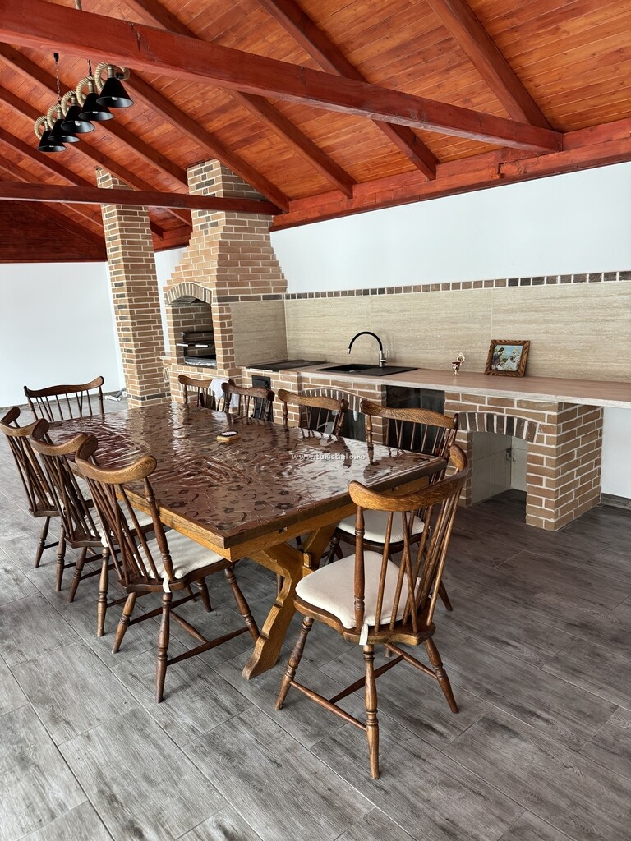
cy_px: 420
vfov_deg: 71.6
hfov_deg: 56.8
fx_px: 583
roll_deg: +3.1
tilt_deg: -11.1
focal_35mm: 24
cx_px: 316
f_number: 1.78
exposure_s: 1/60
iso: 250
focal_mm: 6.76
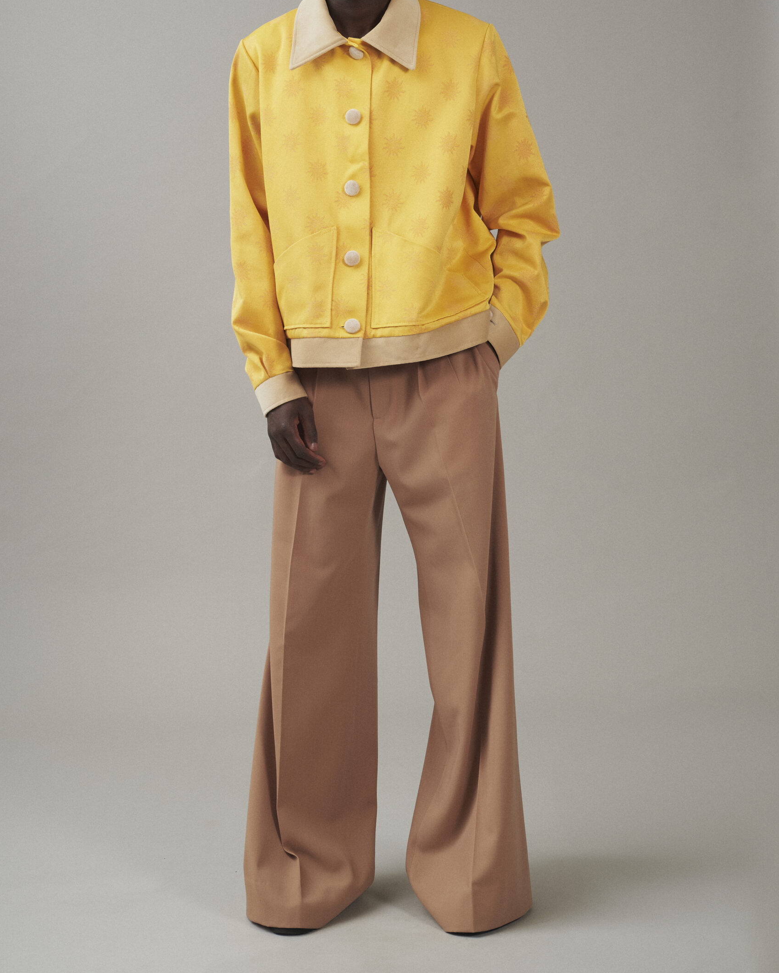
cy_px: 384
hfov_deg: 20.7
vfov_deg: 25.7
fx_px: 2132
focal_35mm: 74
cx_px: 385
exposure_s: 1/160
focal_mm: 65
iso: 200
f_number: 11
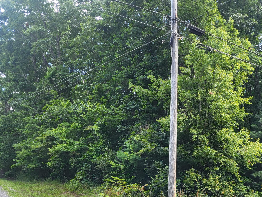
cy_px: 158
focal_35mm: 43
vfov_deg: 32.6
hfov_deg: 42.0
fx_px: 325
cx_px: 207
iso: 40
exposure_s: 1/210
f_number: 1.8
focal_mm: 5.4
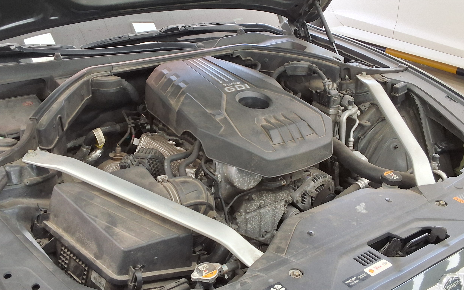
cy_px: 137
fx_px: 493
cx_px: 219
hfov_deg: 50.4
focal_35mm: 39
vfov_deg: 32.8
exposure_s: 1/60
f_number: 1.9
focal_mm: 2.91
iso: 50
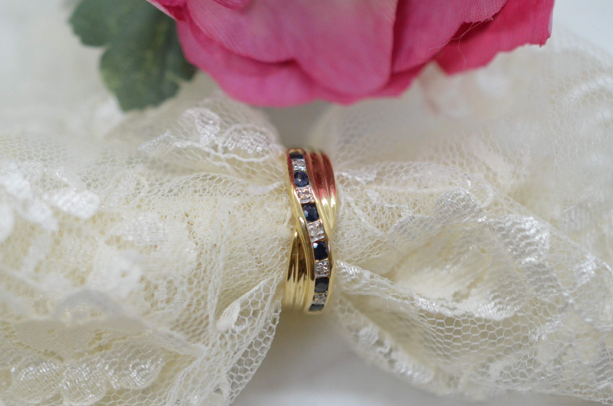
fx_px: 1156
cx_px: 294
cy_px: 188
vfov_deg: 19.9
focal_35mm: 68
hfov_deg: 29.7
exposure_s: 1/2000
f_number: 4
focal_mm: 40
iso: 3200
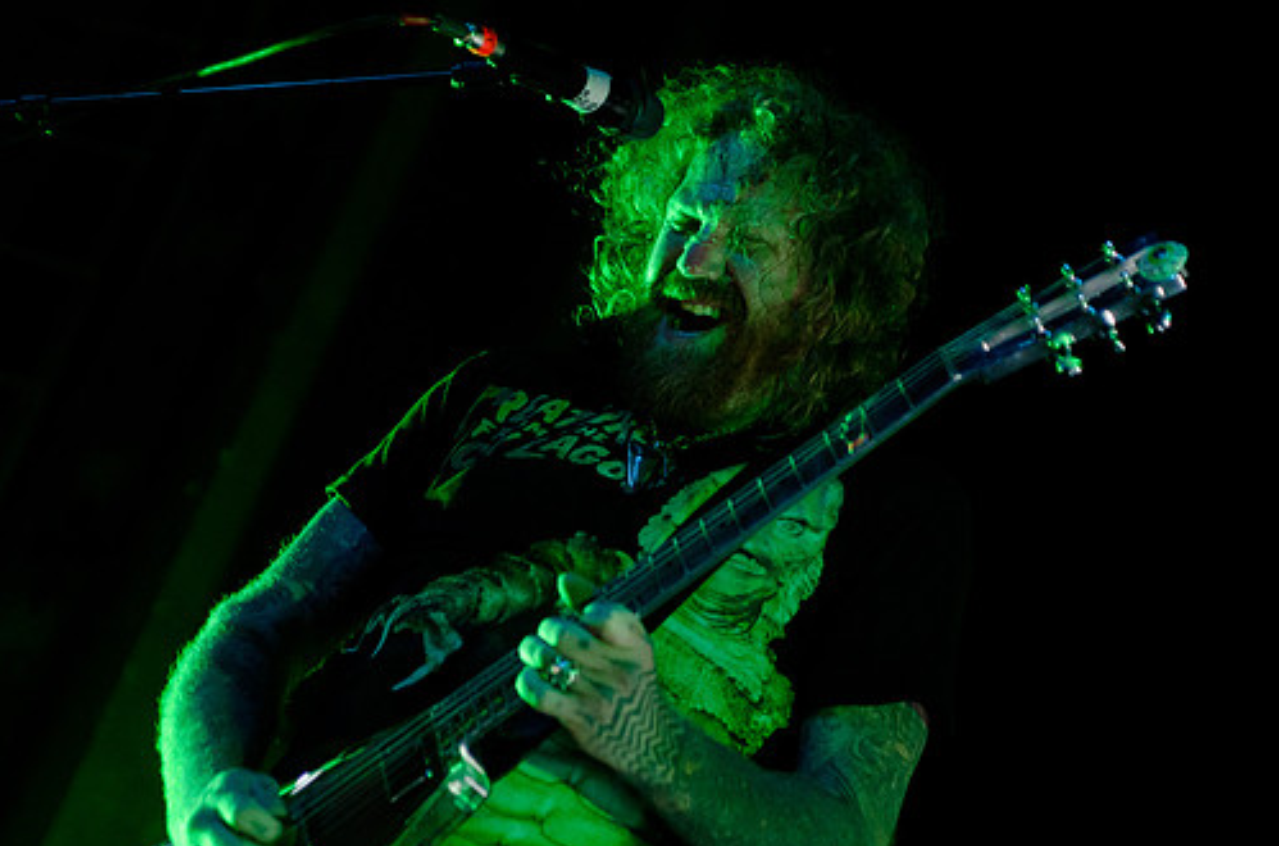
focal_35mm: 122
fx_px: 4323
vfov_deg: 11.2
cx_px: 638
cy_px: 490
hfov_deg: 16.8
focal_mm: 70
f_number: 2.8
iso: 2000
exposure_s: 1/125
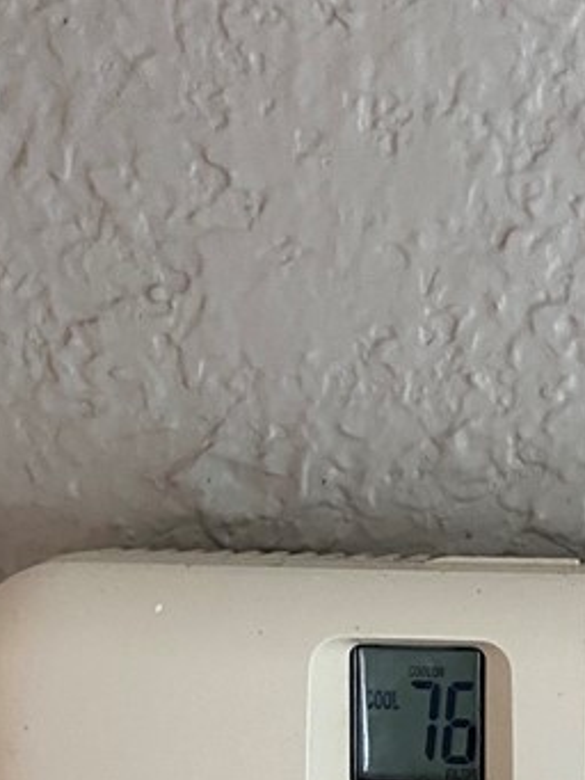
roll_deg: -0.2
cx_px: 484
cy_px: 766
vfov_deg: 24.0
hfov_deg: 18.7
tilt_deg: -8.1
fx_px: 1756
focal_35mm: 78
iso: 320
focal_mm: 4.25
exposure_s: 1/60
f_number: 1.8
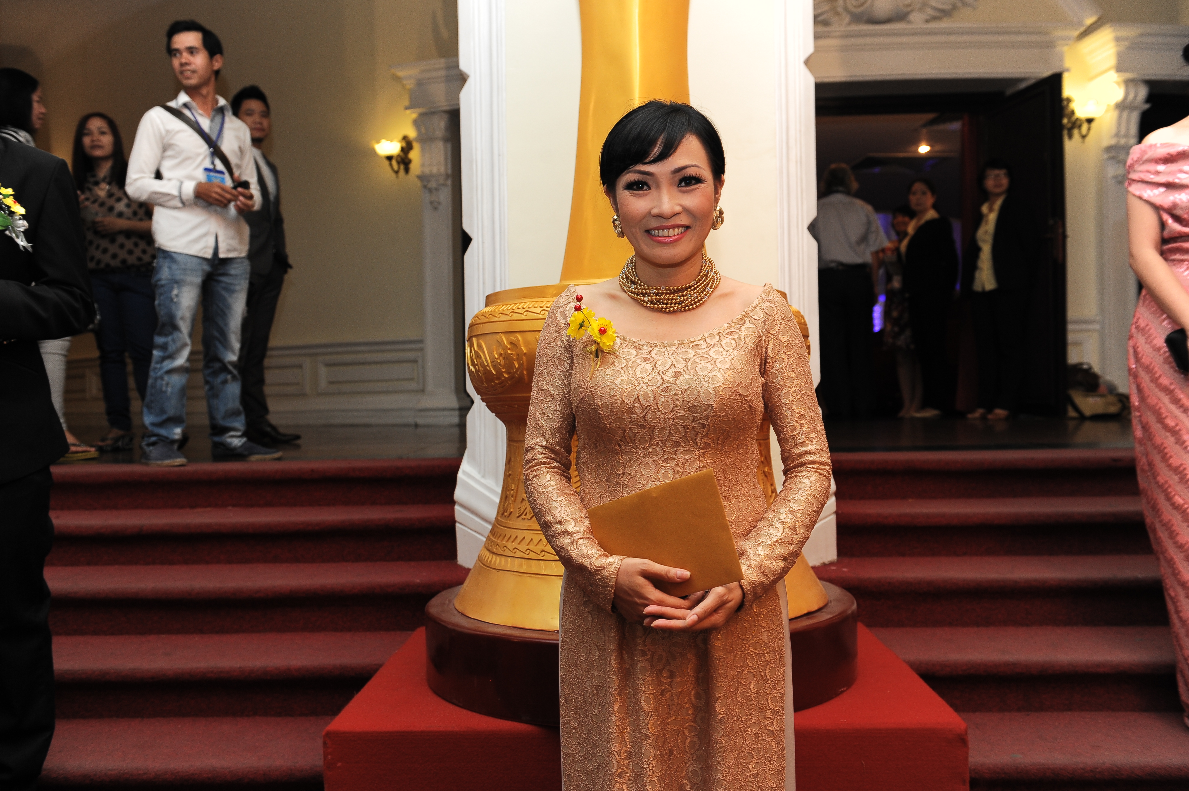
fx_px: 1056
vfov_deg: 41.1
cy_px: 396
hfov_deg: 58.7
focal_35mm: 32
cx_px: 594
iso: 800
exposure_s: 1/60
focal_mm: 32
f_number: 5
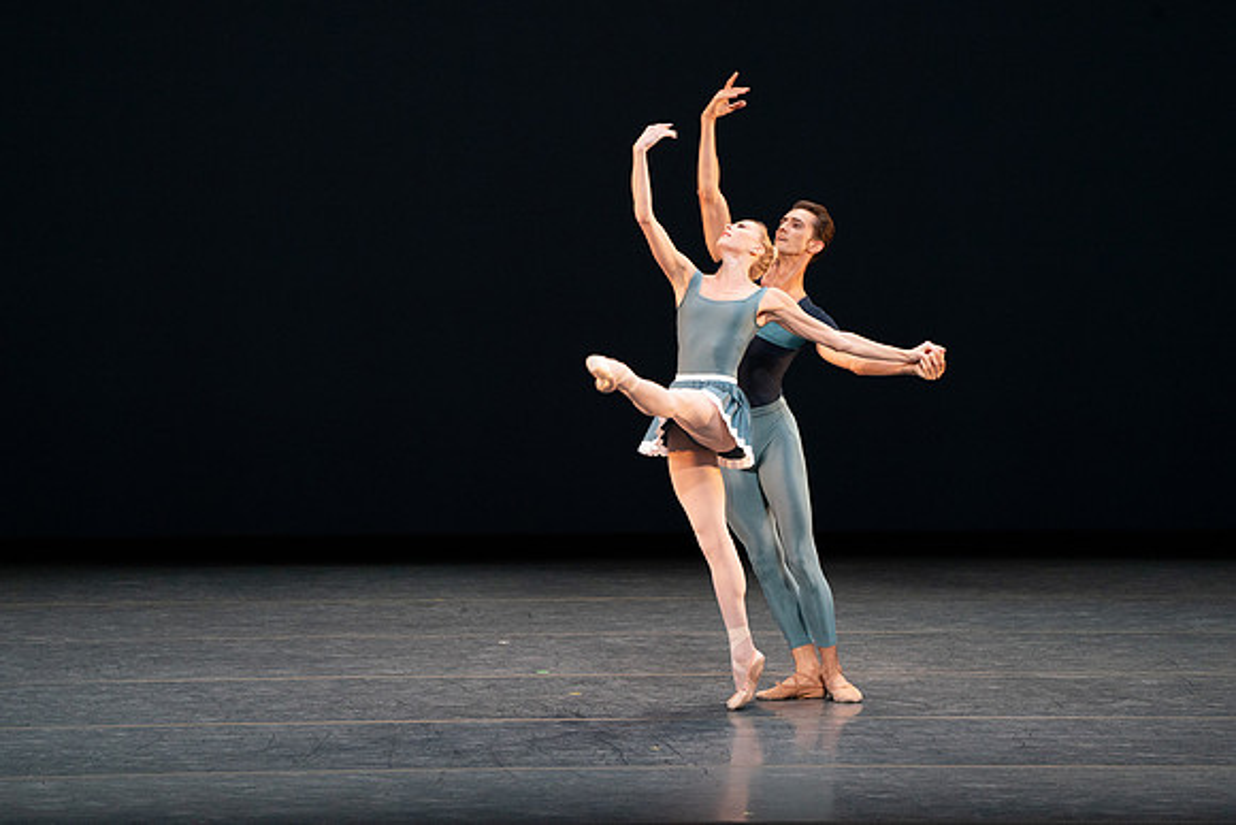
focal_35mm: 309
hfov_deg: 6.7
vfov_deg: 4.5
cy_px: 412
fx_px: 10611
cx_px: 618
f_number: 7.1
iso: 5000
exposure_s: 1/400
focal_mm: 309
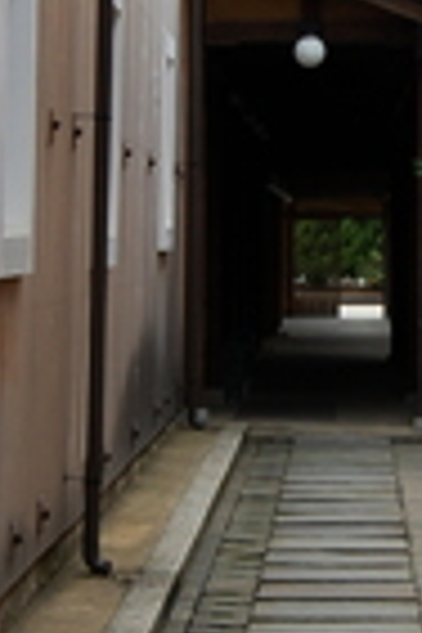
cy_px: 287
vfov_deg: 12.4
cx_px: 312
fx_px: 2919
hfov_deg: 8.3
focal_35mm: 166
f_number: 7.1
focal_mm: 26
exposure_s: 1/200
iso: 200
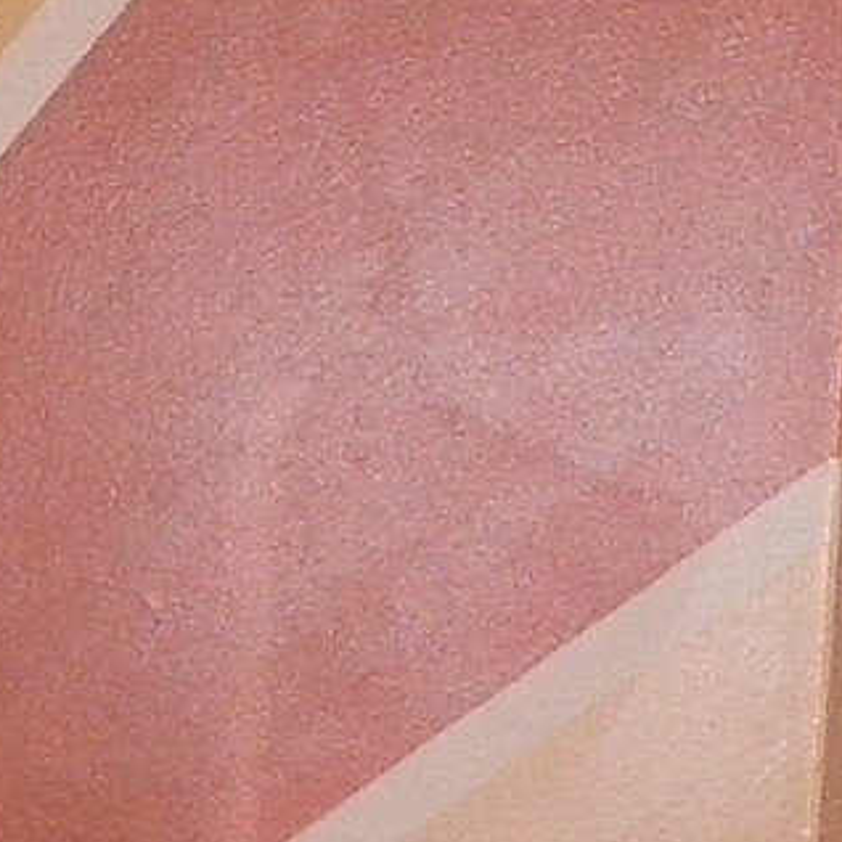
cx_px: -2306
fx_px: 5476
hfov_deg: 7.1
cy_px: 1372
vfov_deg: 8.5
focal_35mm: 199
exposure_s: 1/30
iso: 160
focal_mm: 5
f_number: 3.1
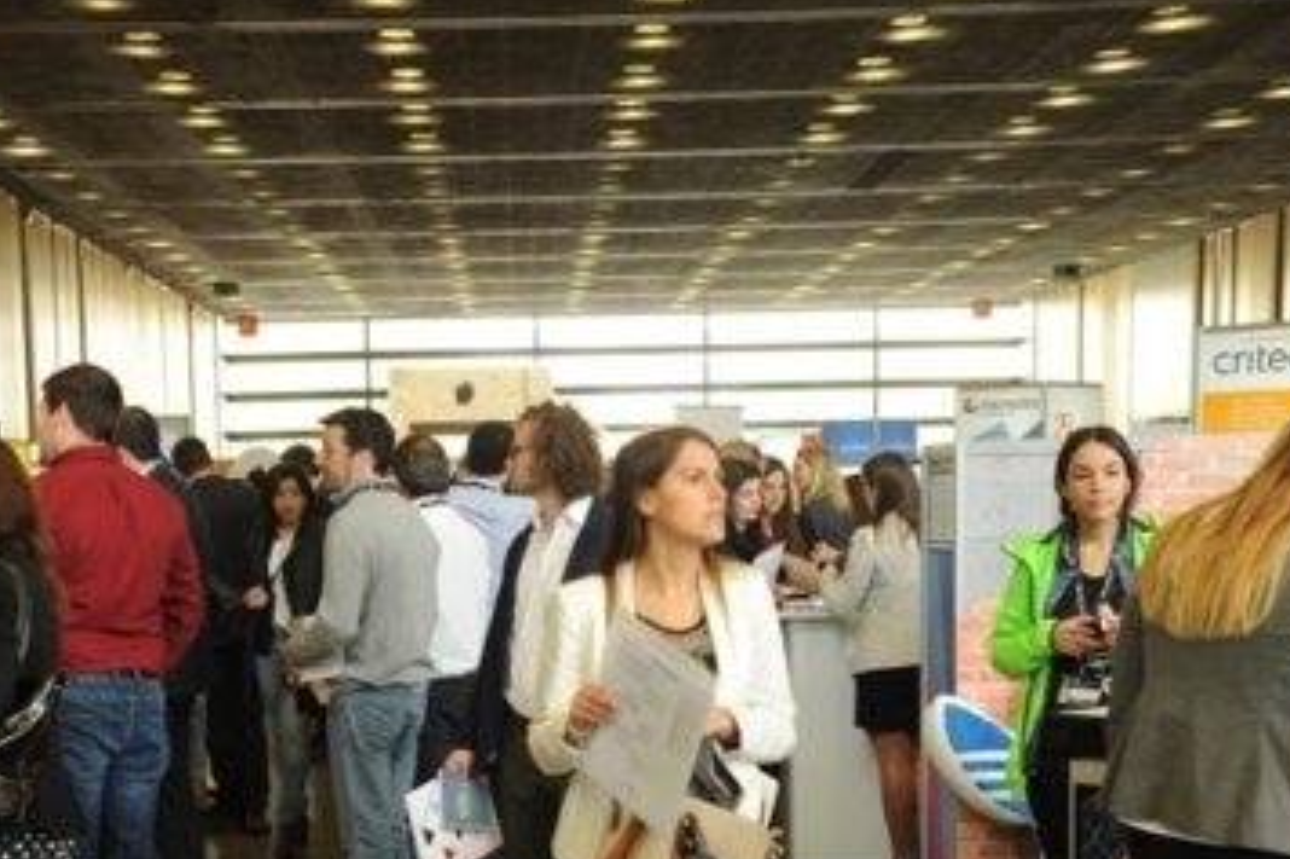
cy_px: 690
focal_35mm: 62
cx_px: 507
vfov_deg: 21.6
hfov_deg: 32.3
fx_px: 2221
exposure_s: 1/80
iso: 800
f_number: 4
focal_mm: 32
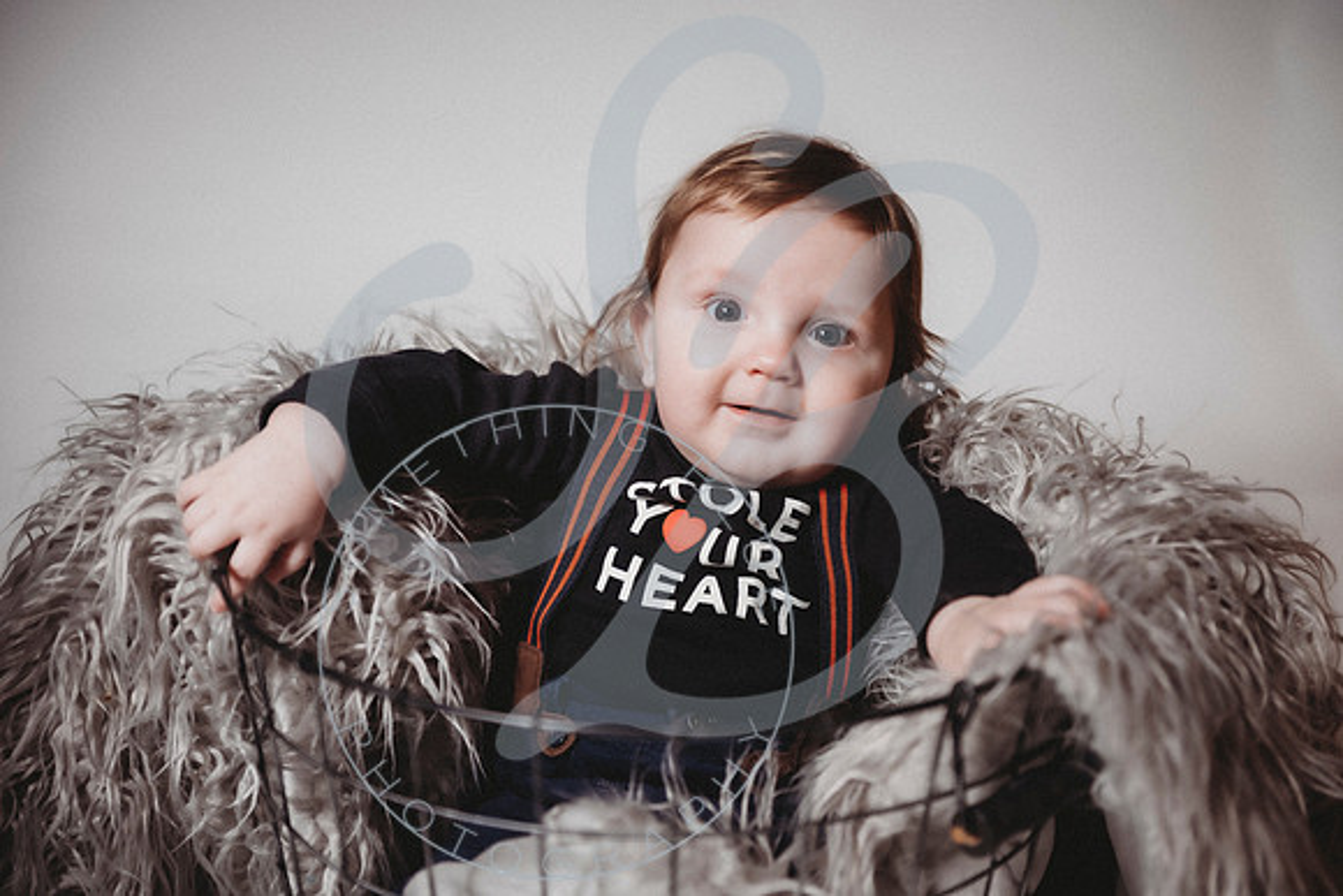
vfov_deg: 26.6
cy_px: 448
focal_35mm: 51
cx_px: 683
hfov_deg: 39.0
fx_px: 1898
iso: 100
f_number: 2.8
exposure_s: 1/125
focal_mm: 50
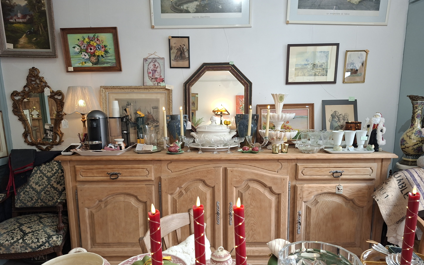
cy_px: 161
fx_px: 289
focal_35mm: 25
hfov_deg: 72.5
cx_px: 213
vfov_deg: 48.9
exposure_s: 1/50
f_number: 1.8
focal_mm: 5.54
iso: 320
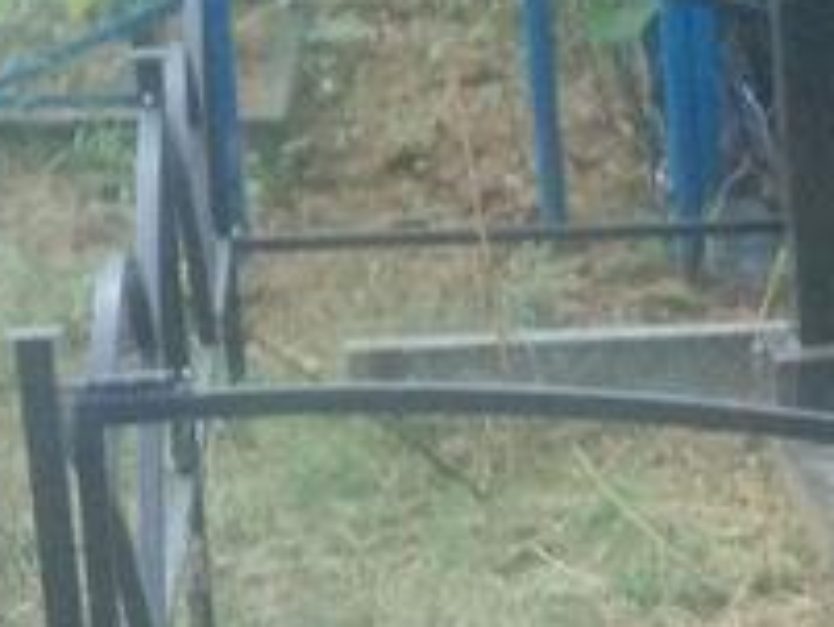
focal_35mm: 207
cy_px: 822
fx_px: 4990
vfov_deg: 7.1
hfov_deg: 9.2
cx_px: 1465
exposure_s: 1/30
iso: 800
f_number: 2.6
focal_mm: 5.99
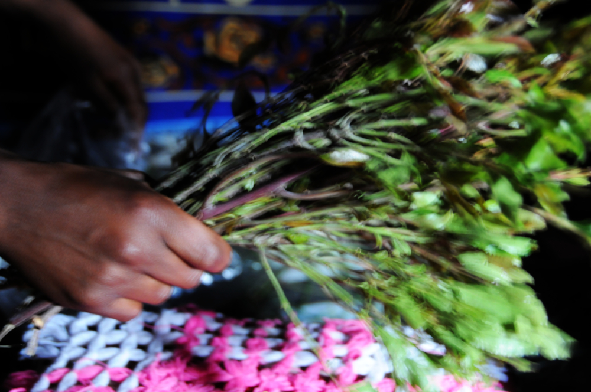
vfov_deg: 19.7
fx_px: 1131
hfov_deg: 29.3
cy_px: 196
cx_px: 296
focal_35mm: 69
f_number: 5.6
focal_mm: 46
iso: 800
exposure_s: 1/2.5
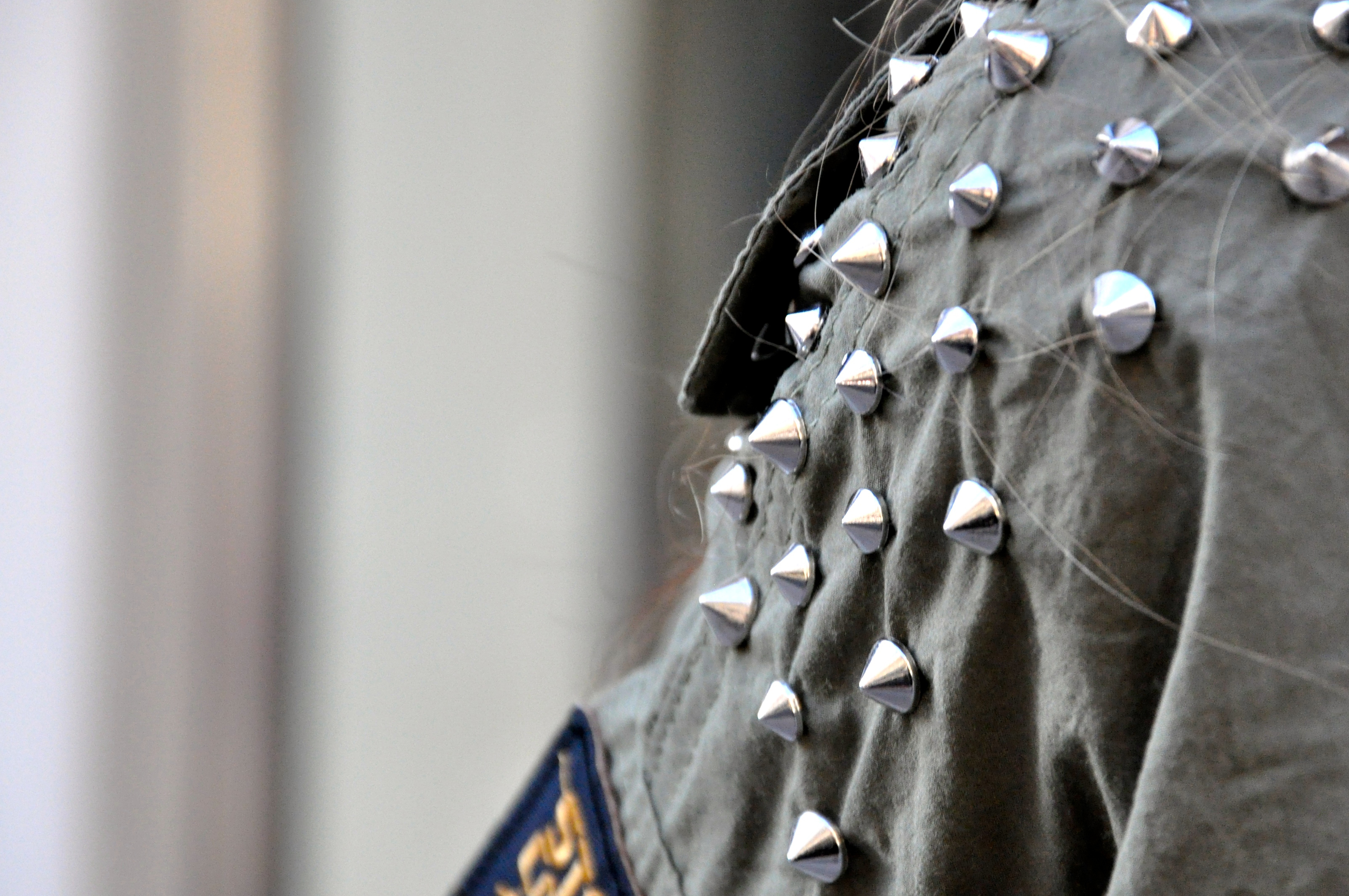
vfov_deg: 6.5
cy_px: 499
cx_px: 862
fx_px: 7884
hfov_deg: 9.8
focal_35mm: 211
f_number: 5.6
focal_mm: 105
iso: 1600
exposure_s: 1/400
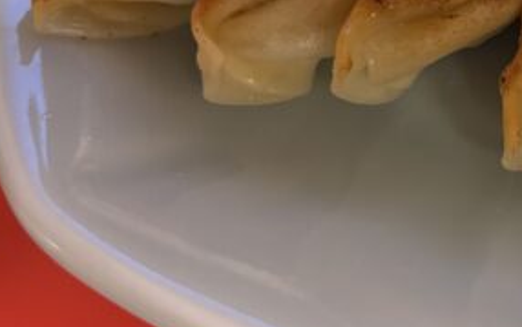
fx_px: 1096
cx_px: 526
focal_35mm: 77
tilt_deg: -52.2
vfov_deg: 16.4
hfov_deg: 25.4
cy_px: -40
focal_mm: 5.96
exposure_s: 1/50
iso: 400
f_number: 1.6
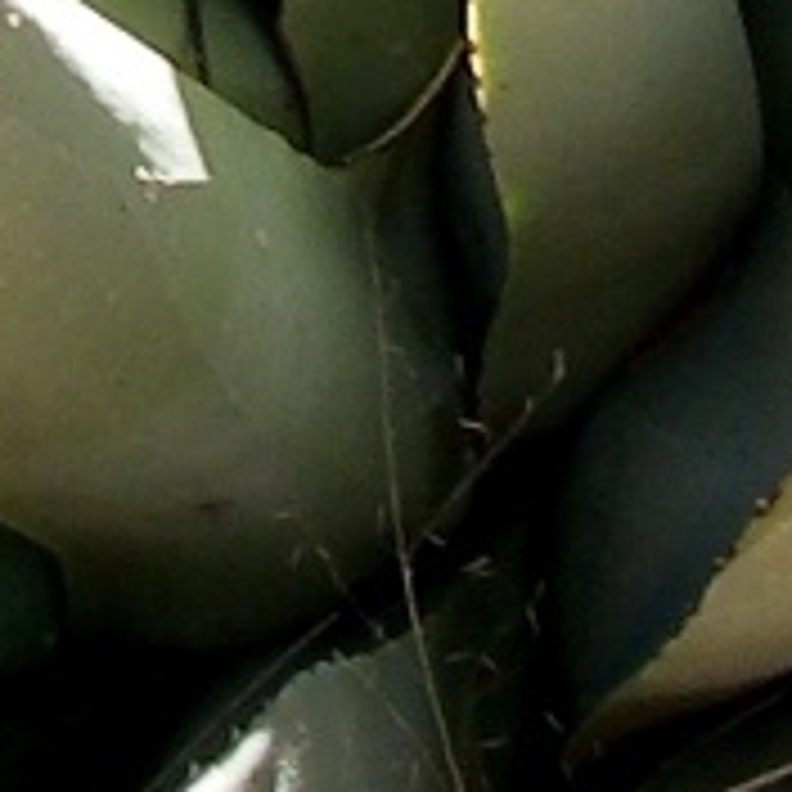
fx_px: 7921
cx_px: -90
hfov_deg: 5.7
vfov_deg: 5.5
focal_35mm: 306
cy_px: -1262
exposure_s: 1/50
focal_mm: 6.3
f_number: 6.6
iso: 64
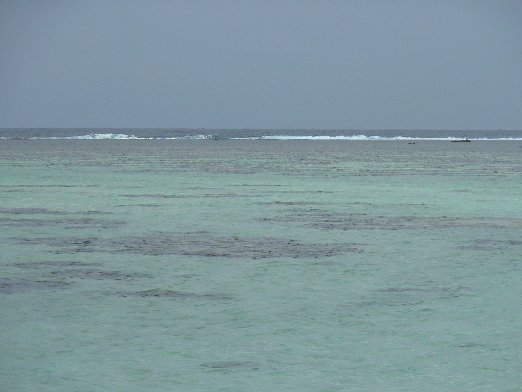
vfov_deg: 8.2
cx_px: 261
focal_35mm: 182
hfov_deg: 10.9
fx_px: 2745
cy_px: 196
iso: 80
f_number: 5.6
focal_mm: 29.9
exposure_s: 1/500
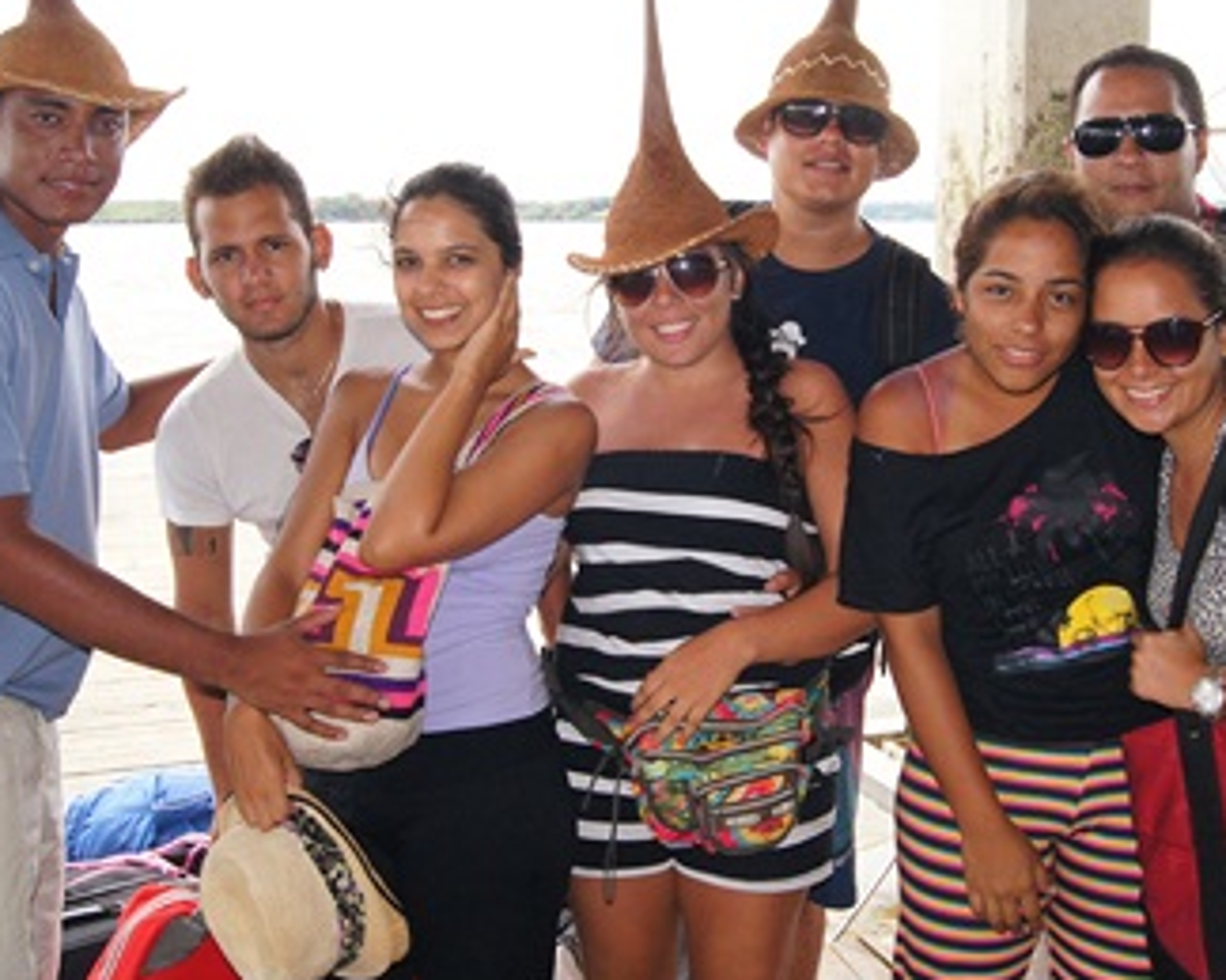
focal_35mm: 43
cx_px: 689
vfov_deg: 34.7
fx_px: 1560
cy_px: 380
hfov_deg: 42.8
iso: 800
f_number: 16
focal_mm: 18
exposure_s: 1/160
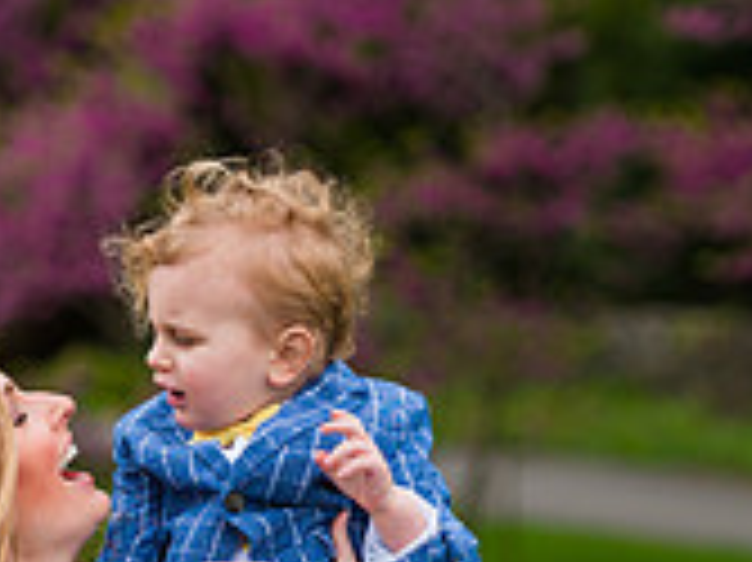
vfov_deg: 4.0
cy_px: 755
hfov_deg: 5.4
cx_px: 239
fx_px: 7967
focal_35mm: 367
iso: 200
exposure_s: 1/1000
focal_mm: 110
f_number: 3.5
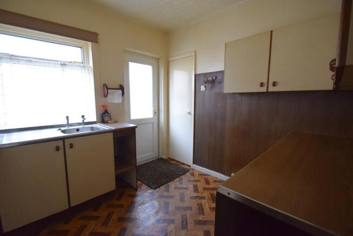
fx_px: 147
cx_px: 176
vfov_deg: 77.4
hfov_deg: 100.4
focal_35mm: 15
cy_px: 118
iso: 1400
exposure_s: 1/60
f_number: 3.5
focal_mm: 10
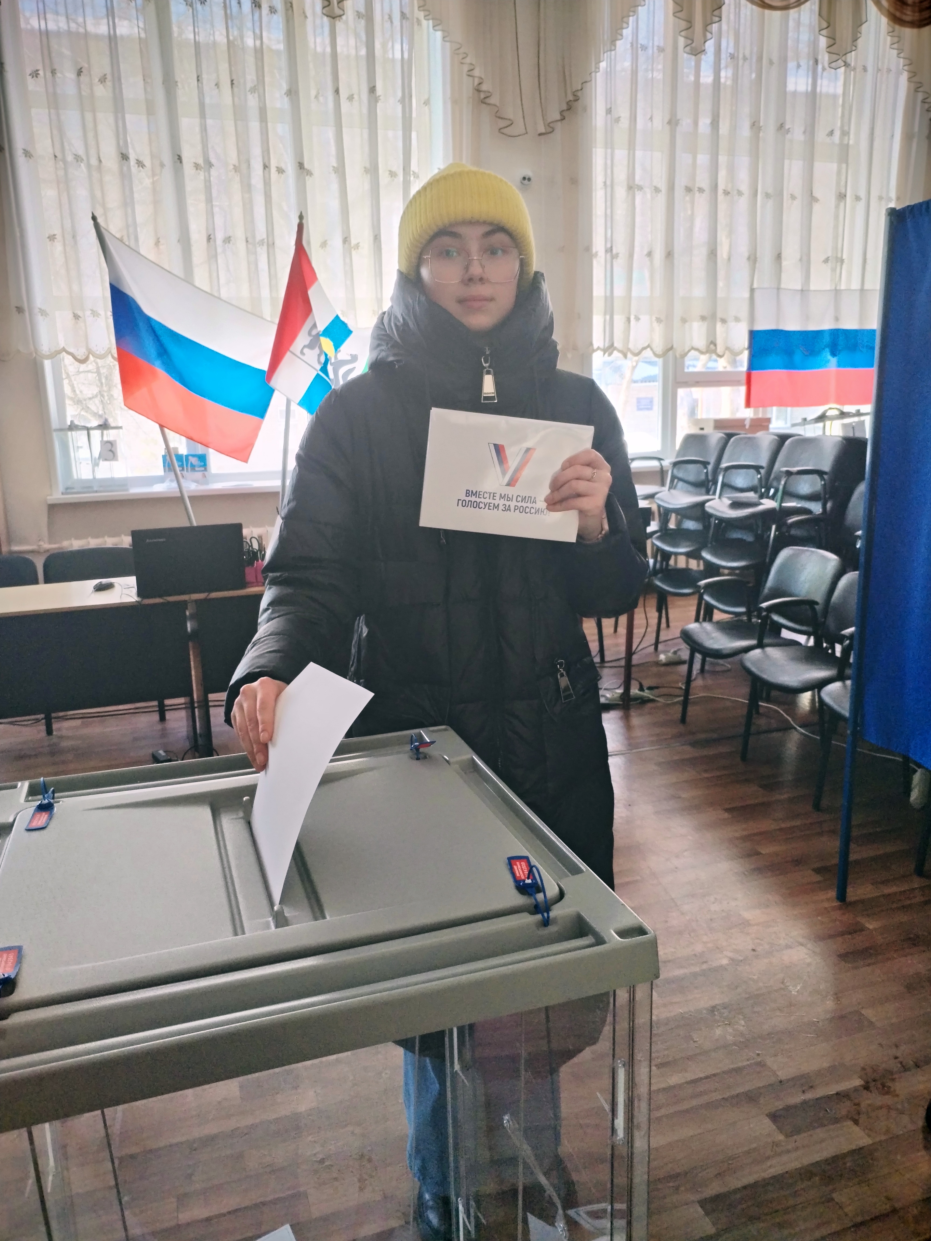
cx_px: 466
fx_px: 1040
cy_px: 620
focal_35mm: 29
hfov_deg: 48.2
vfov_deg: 61.7
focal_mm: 4.75
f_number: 1.8
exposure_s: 1/100
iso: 171
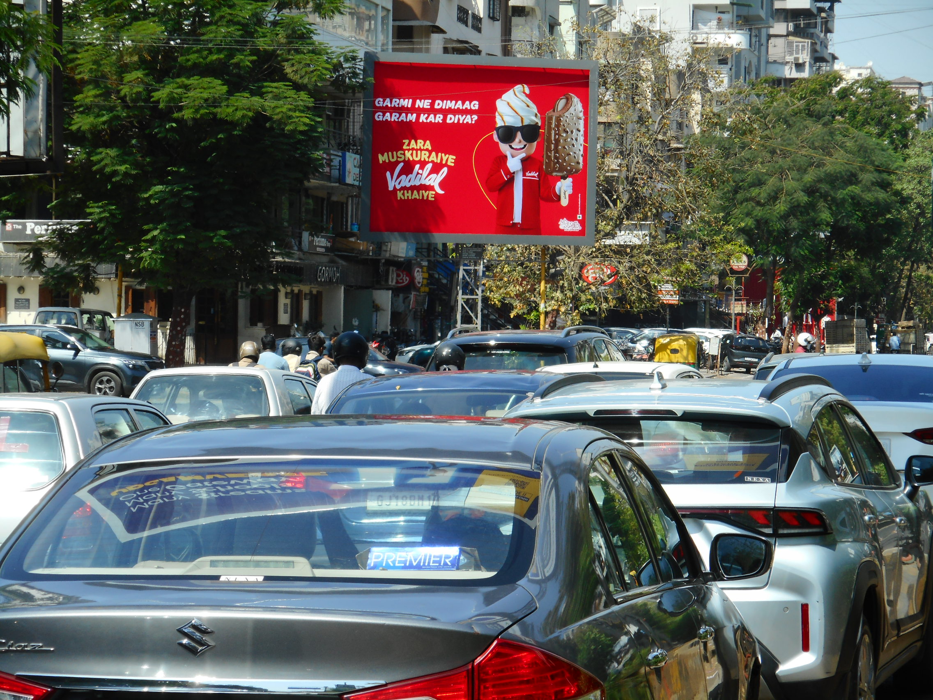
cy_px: 350
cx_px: 466
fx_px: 3153
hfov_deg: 16.8
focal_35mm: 117
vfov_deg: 12.7
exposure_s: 1/200
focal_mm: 20.9
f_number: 5.9
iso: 80
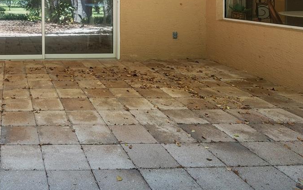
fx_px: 281
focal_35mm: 34
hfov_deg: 47.8
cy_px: -11
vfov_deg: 33.3
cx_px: 6
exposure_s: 1/100
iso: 400
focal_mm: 14
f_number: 7.1
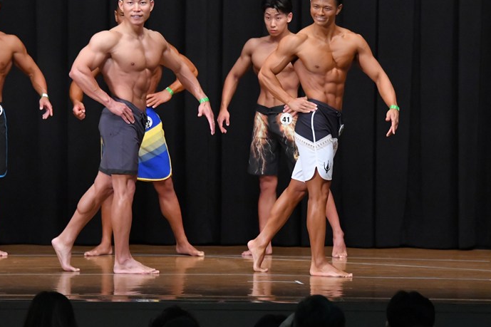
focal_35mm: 244
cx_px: 236
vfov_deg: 5.6
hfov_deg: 8.4
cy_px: 148
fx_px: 3327
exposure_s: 1/400
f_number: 5.6
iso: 8000
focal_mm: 145
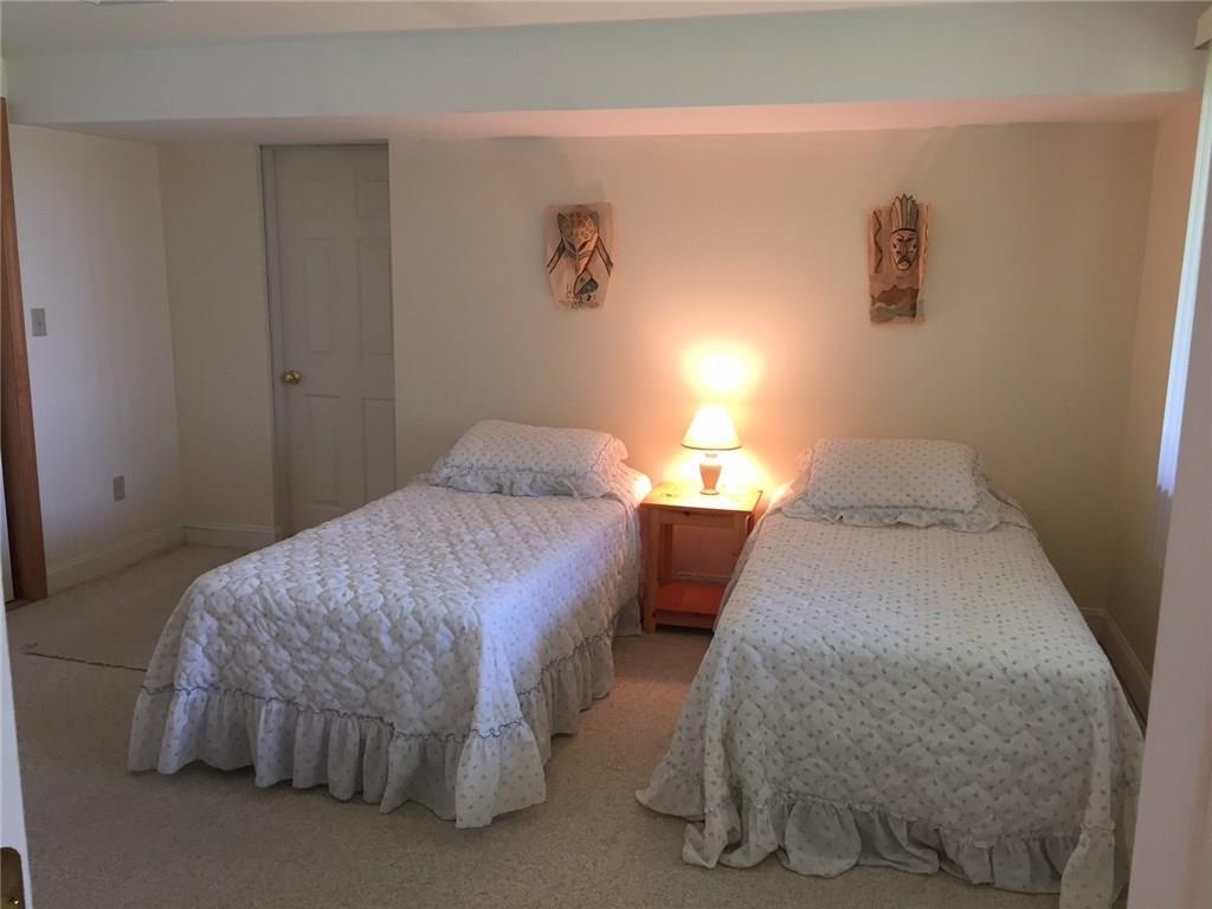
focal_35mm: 29
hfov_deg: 61.7
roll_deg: -1.2
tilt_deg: -10.2
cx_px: 606
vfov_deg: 48.2
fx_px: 1015
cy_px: 454
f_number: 2.2
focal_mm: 4.15
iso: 64
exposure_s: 1/30
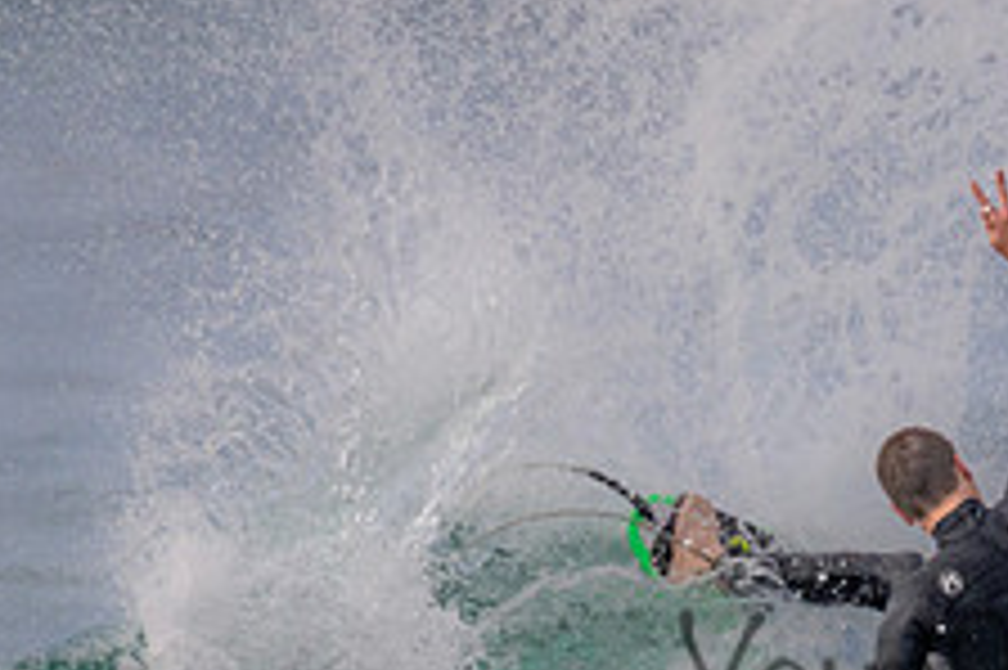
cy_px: 575
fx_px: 66841
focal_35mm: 2389
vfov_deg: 0.6
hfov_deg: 0.9
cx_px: 1119
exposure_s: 1/2000
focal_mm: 800
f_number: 11
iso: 1250
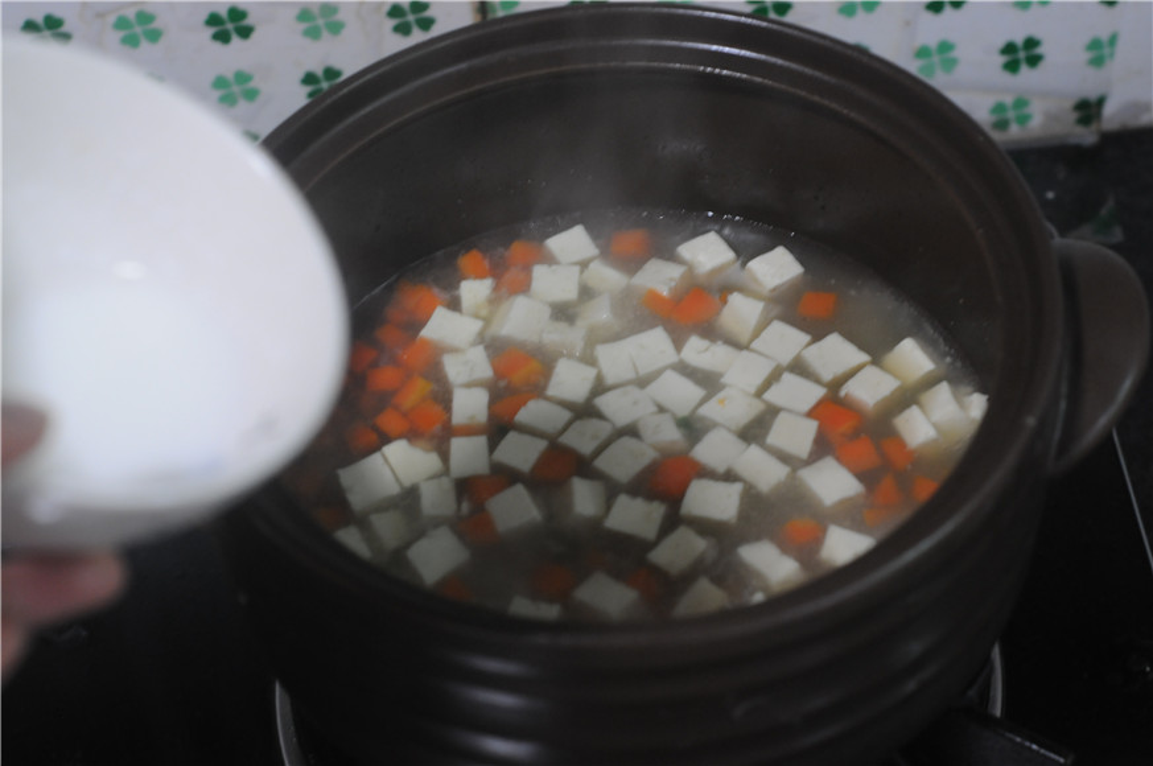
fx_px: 2399
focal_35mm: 75
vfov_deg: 18.1
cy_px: 383
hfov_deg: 27.0
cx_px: 576
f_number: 3.5
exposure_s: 1/15
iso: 800
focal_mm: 50
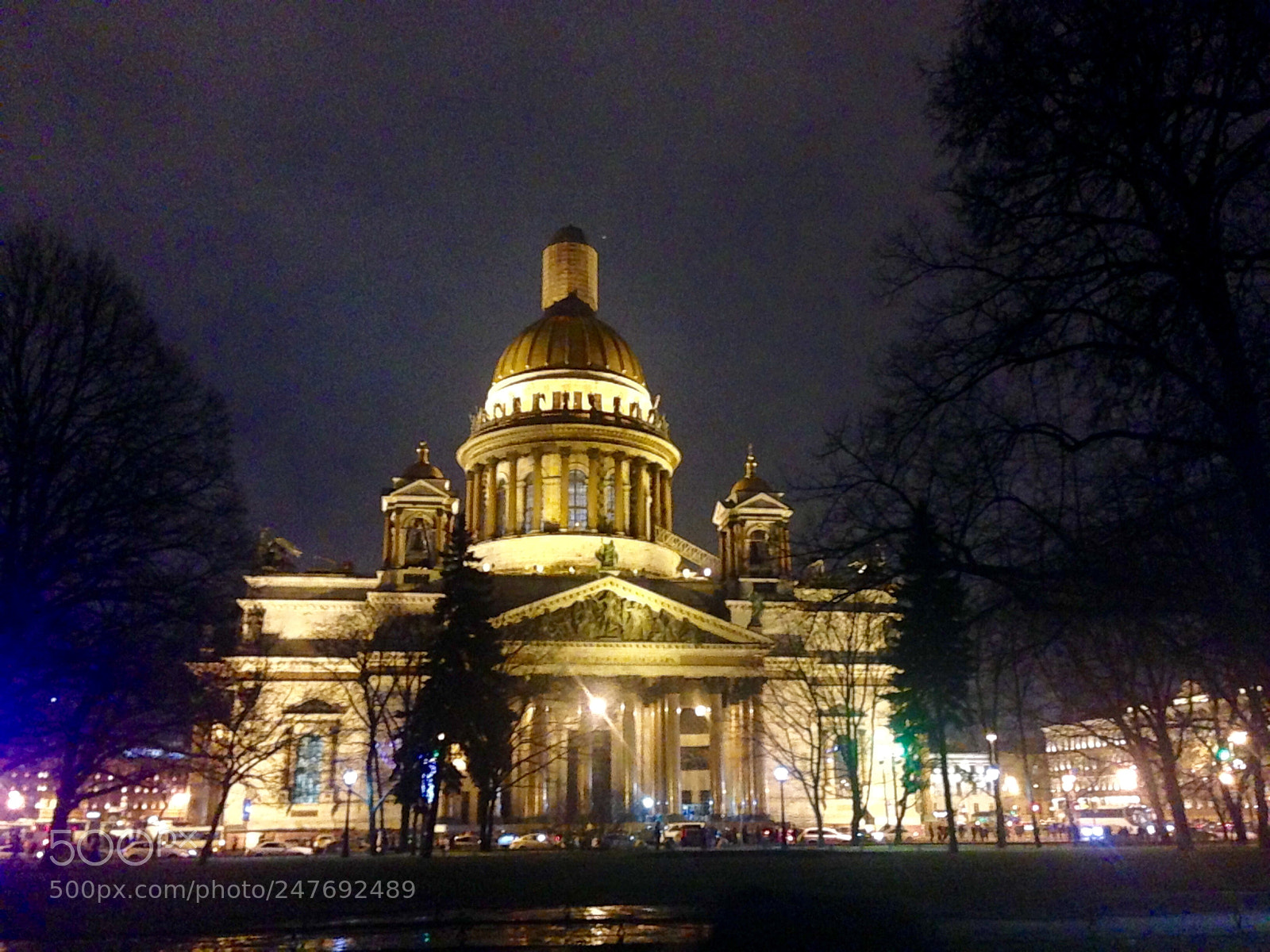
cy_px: 476
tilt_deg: +14.9
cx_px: 635
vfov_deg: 42.9
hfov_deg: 55.4
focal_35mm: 33
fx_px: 1211
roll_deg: +0.3
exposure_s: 1/20
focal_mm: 4.12
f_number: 2.4
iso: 640
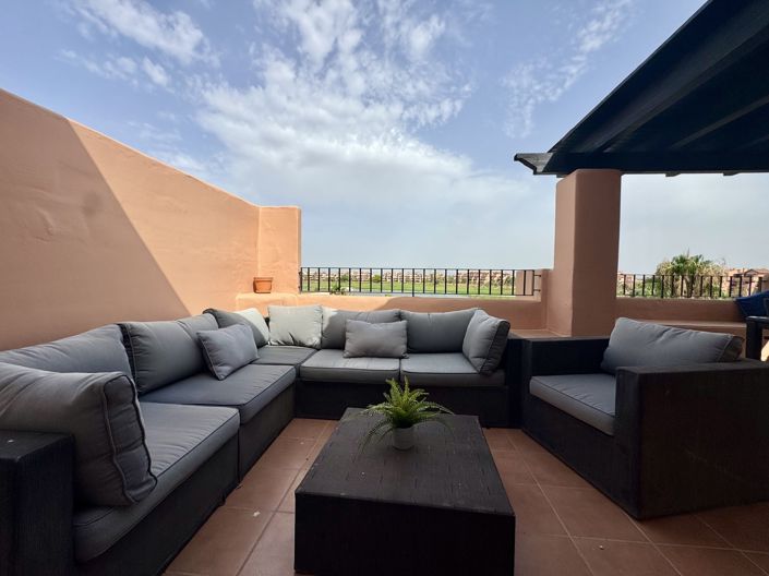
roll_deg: -0.9
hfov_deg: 102.1
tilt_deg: -0.3
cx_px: 384
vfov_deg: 85.6
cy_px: 288
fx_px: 311
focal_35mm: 14
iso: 50
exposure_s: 1/2415
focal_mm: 2.22
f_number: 2.2
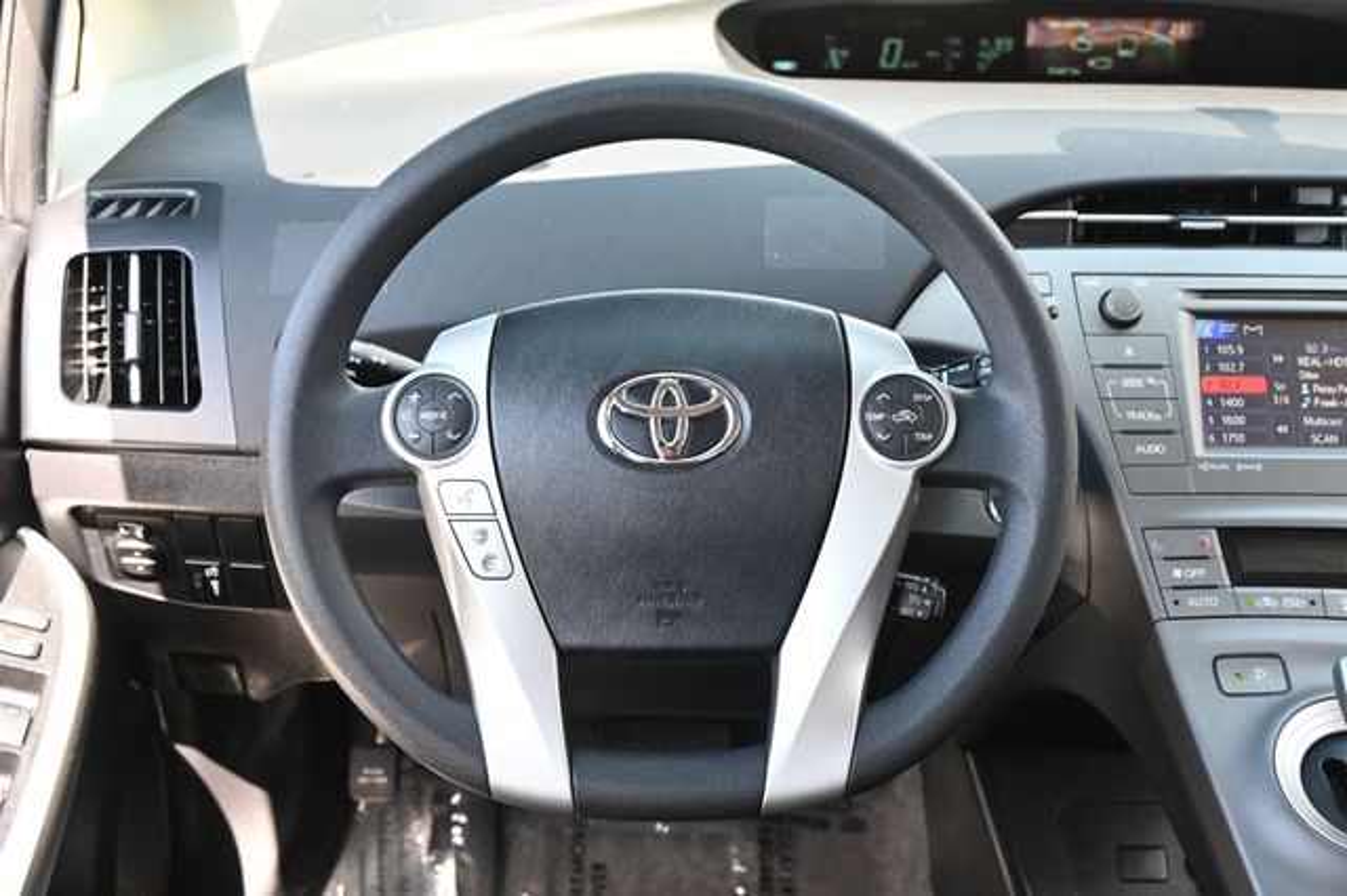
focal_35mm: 42
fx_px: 1571
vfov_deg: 31.9
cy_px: 448
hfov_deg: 46.4
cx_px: 674
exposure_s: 1/125
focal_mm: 28
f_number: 4.5
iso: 1100
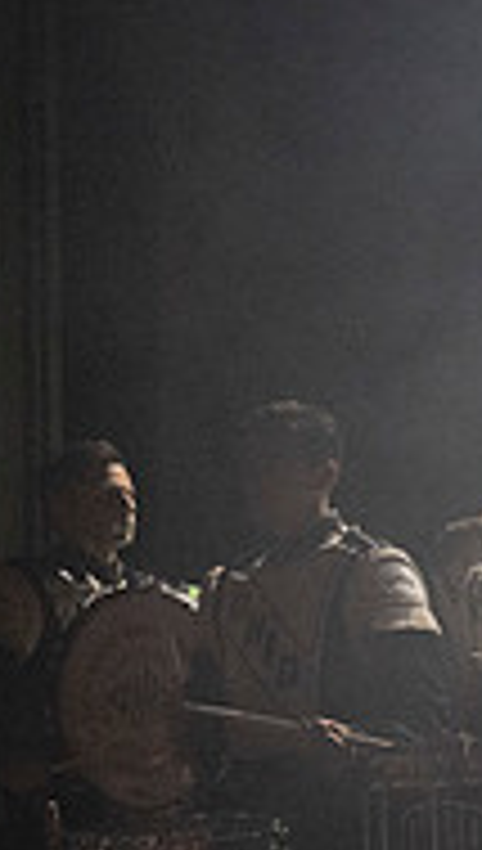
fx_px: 1741
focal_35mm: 77
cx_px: 991
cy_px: 789
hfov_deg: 13.4
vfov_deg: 26.4
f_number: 2.8
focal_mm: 24
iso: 10000
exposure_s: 1/500
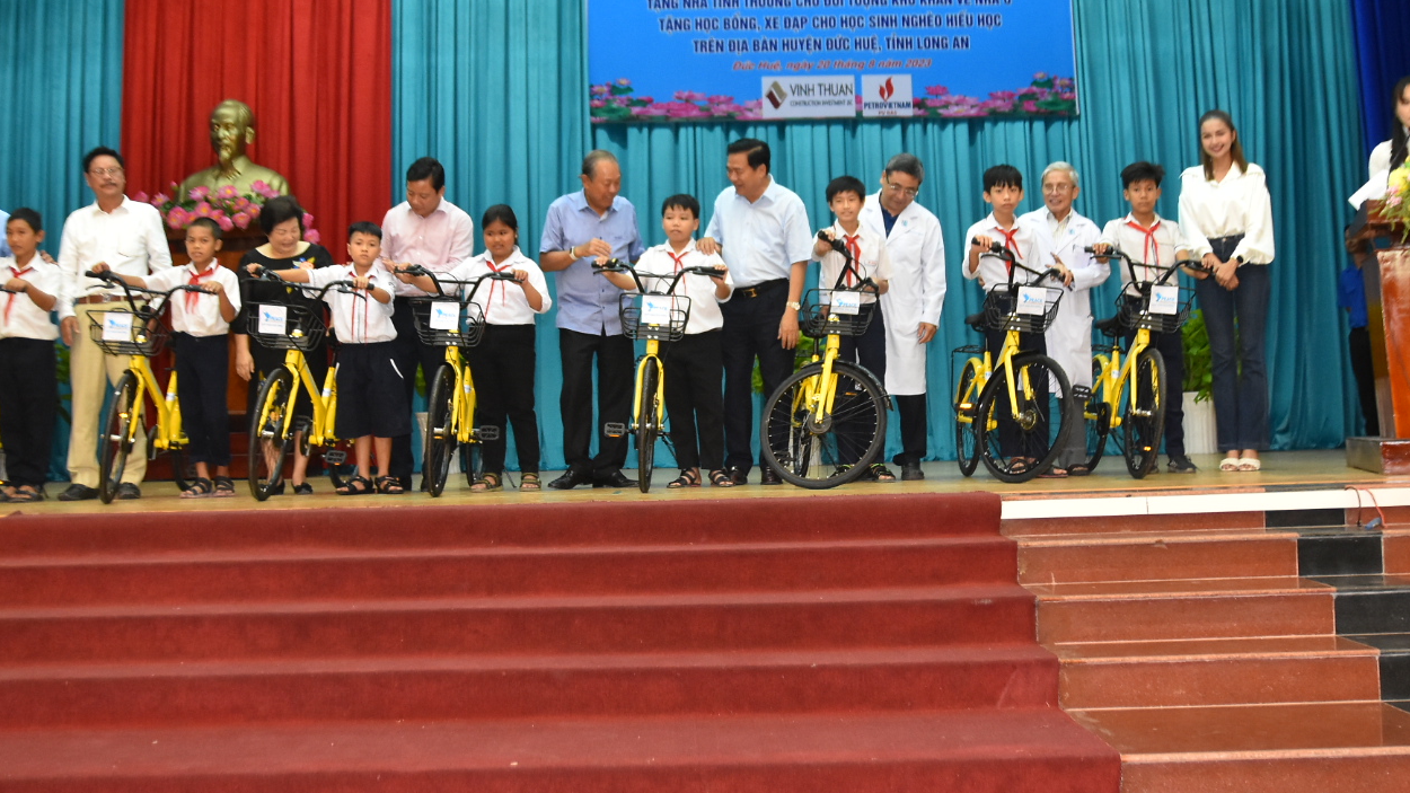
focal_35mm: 39
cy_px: 237
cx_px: 713
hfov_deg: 52.0
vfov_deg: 30.3
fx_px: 1446
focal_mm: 19
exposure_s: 1/250
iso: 2000
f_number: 2.8
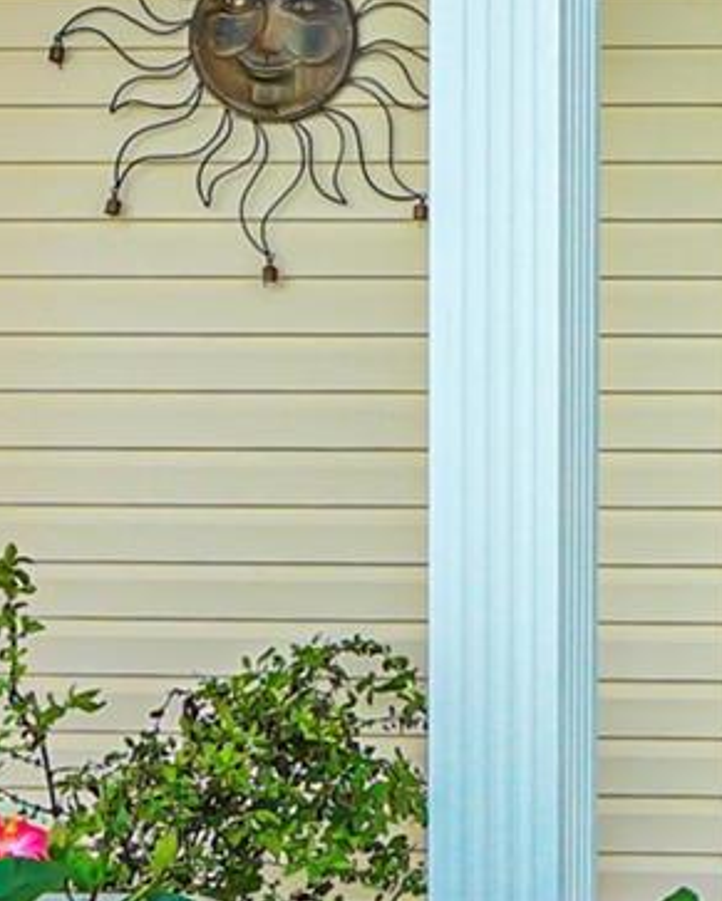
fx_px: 1654
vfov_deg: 30.4
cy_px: 401
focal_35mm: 62
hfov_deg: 21.2
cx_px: 1050
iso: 320
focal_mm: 10
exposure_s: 1/250
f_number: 9
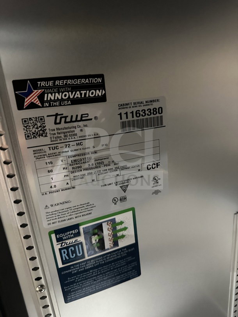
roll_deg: +6.0
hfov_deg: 56.8
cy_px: 158
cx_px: 119
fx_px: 220
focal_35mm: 24
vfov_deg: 71.6
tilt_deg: -15.8
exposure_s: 1/32
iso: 1000
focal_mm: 6.86
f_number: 1.78
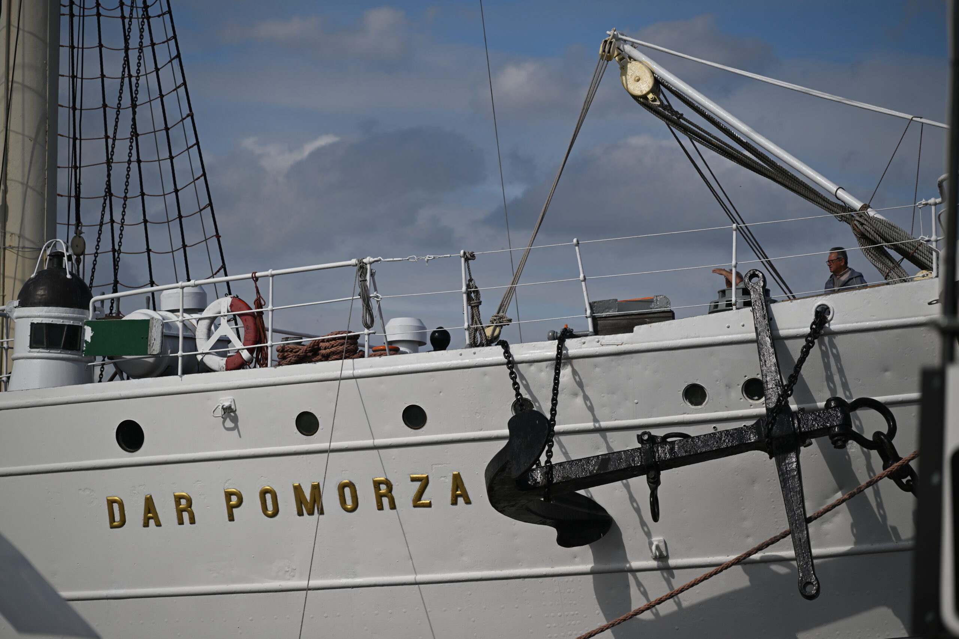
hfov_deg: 17.1
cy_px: 320
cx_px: 480
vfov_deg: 11.4
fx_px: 3197
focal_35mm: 120
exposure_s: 1/3200
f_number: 4
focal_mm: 120
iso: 100
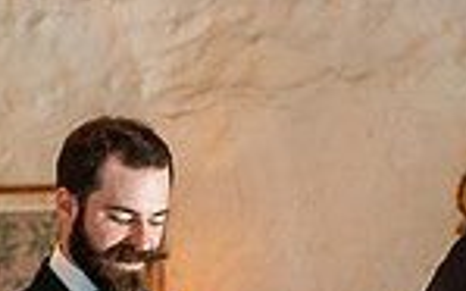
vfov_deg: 6.6
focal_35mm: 198
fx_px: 2514
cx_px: 247
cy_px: 341
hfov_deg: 10.6
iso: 1000
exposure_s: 1/40
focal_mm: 50
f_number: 2.8
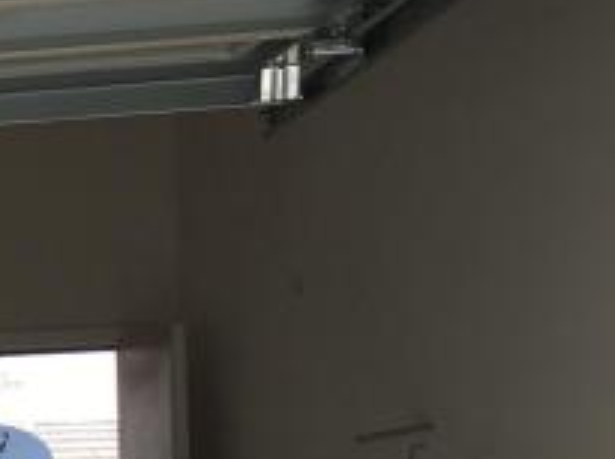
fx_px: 2572
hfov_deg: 11.4
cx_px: -850
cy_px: 622
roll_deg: +0.9
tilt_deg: +0.4
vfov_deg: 10.0
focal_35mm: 145
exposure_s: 1/450
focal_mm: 4.15
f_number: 2.2
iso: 25
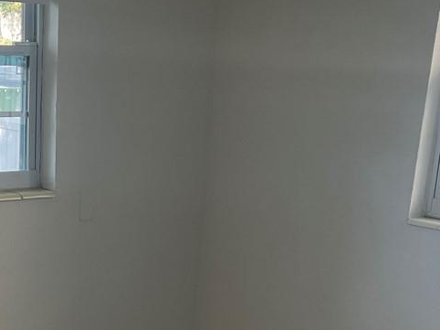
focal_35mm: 83
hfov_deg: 23.4
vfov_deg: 16.7
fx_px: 1054
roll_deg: -3.2
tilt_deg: -21.7
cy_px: 437
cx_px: 133
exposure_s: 1/121
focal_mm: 5.1
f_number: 1.6
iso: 80
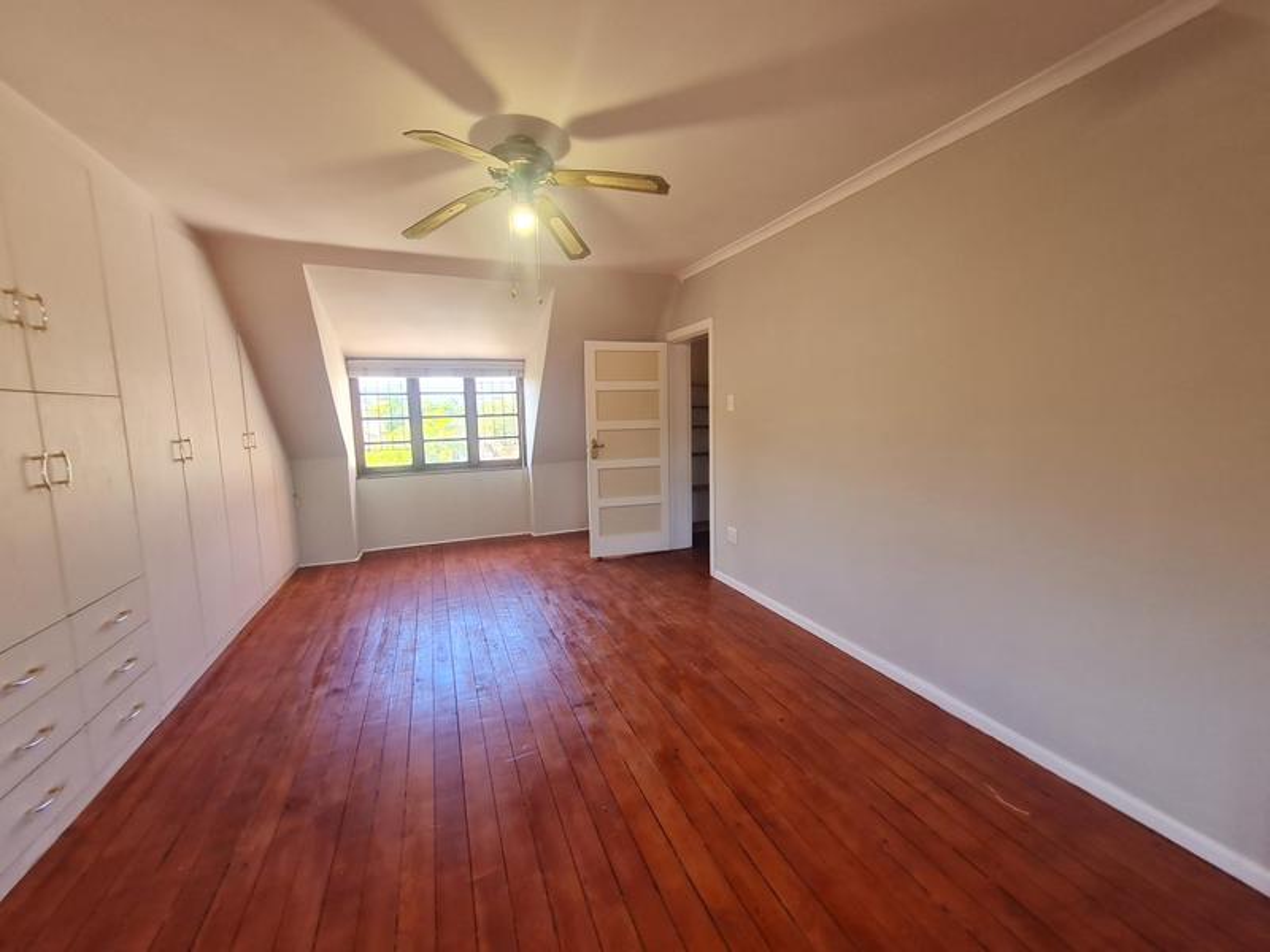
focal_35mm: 13
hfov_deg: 106.2
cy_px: 476
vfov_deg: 89.9
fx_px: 477
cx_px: 635
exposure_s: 1/50
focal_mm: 1.74
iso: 80
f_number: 2.2
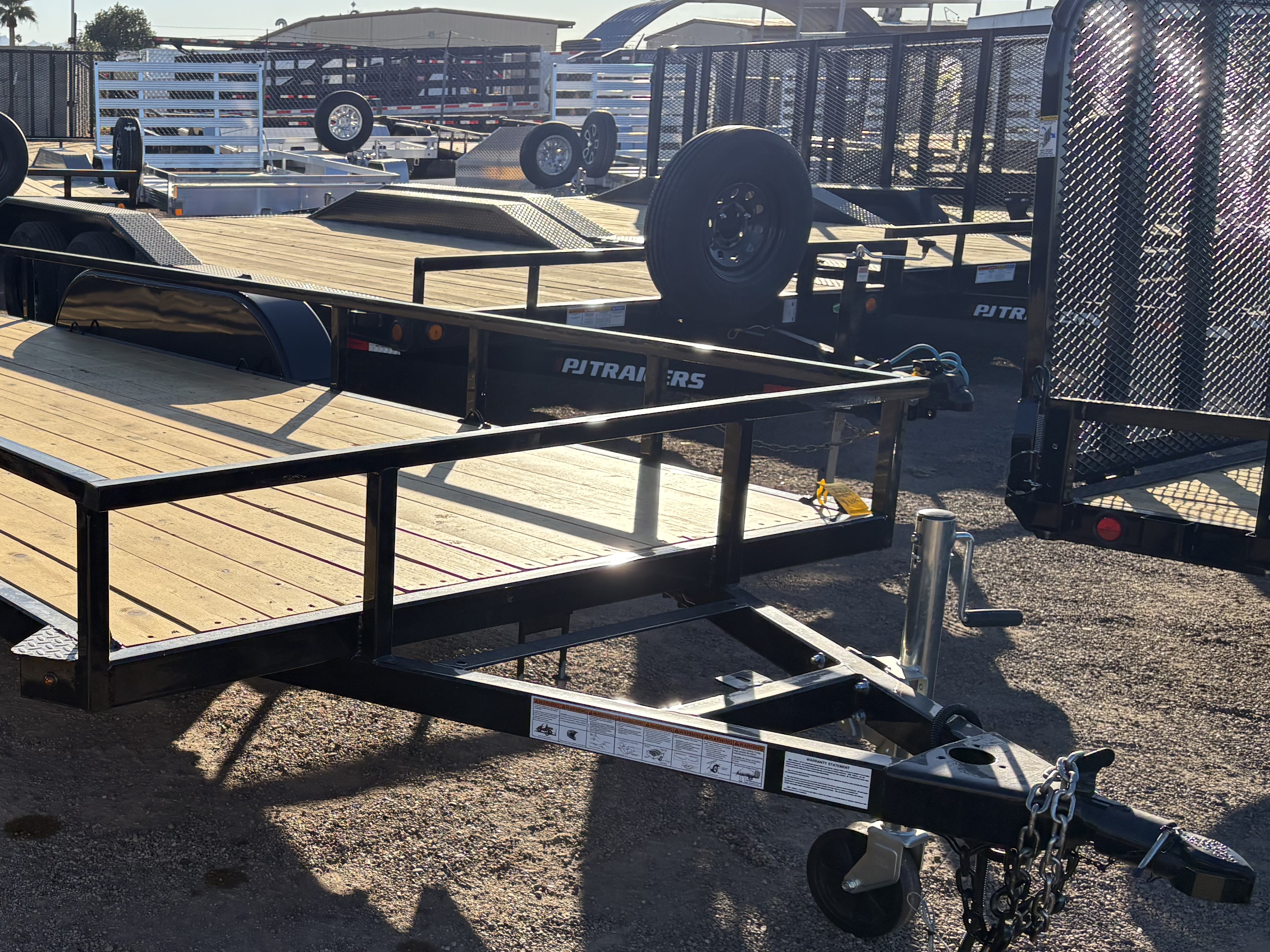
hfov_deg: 40.8
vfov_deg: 32.8
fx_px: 1614
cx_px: 217
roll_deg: -1.2
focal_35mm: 44
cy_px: 552
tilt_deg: -15.6
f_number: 1.6
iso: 50
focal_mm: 5.96
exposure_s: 1/2639
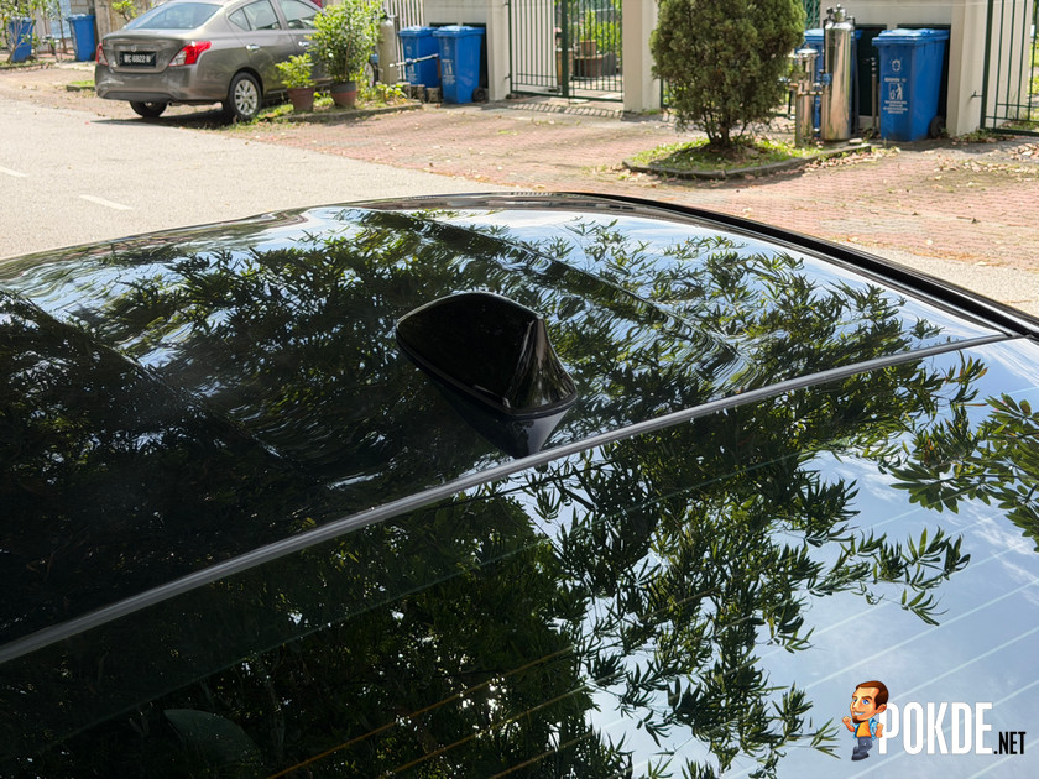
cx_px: 520
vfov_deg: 30.3
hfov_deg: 39.7
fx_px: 1441
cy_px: 390
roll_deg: +2.2
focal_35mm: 48
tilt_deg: -15.8
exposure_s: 1/1543
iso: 80
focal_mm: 6.76
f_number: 1.78
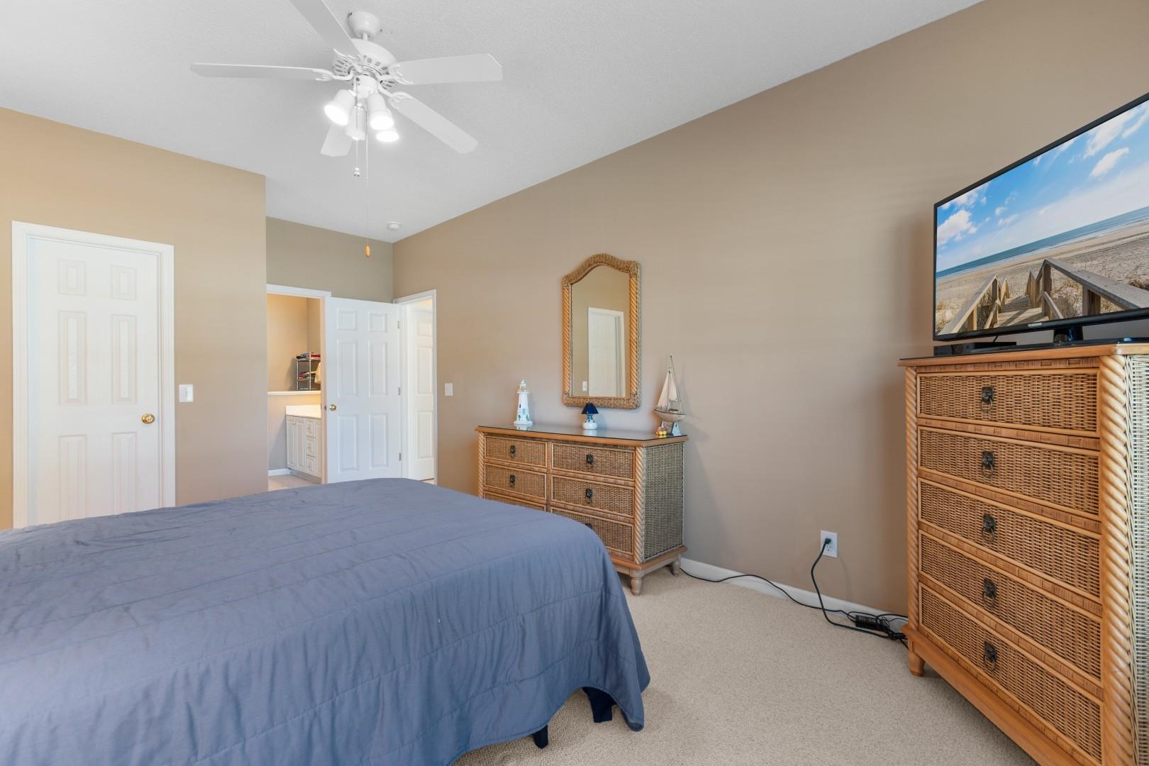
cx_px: 574
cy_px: 383
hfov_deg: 100.4
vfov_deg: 77.3
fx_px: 479
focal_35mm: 15
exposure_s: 1/4
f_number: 4.5
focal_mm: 10
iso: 100
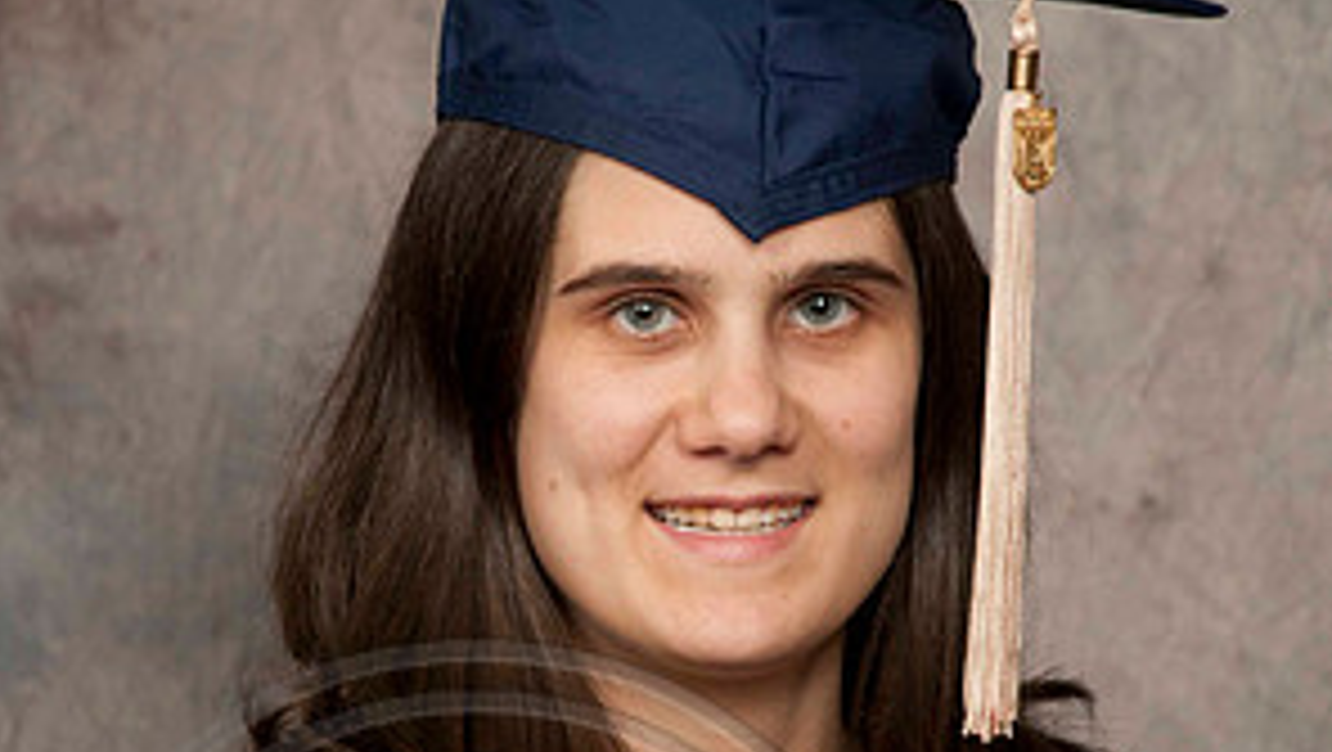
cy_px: 495
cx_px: 668
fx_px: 9437
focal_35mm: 267
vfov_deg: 4.6
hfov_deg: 8.1
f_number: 5.6
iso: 200
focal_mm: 112
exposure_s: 1/60
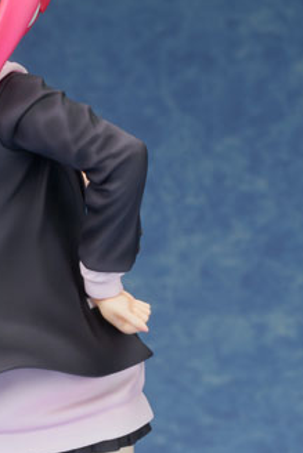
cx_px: 8
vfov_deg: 7.5
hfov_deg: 5.0
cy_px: 428
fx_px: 3443
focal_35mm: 273
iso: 100
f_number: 22
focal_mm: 90
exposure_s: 1/2.5
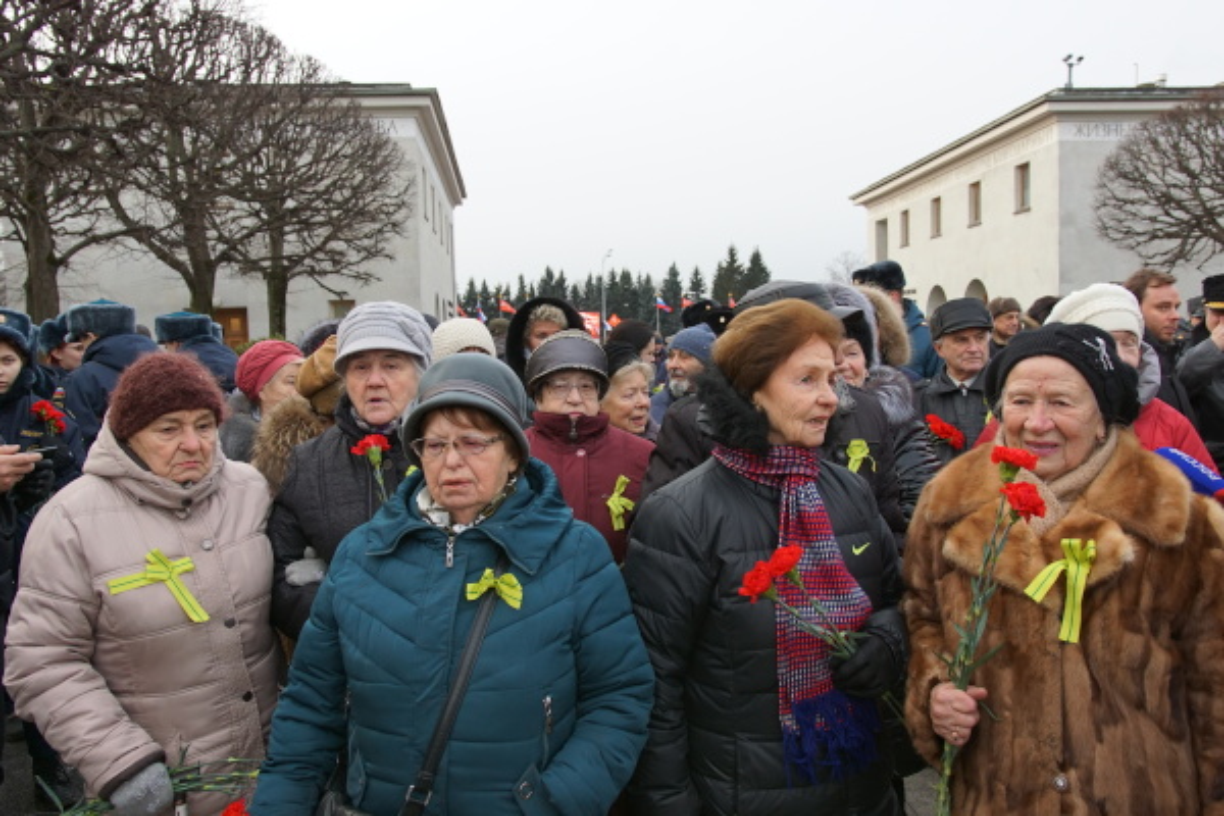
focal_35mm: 30
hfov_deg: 61.9
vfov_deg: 43.6
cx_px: 612
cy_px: 408
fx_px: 1020
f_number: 4
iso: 640
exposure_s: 1/160
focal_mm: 20
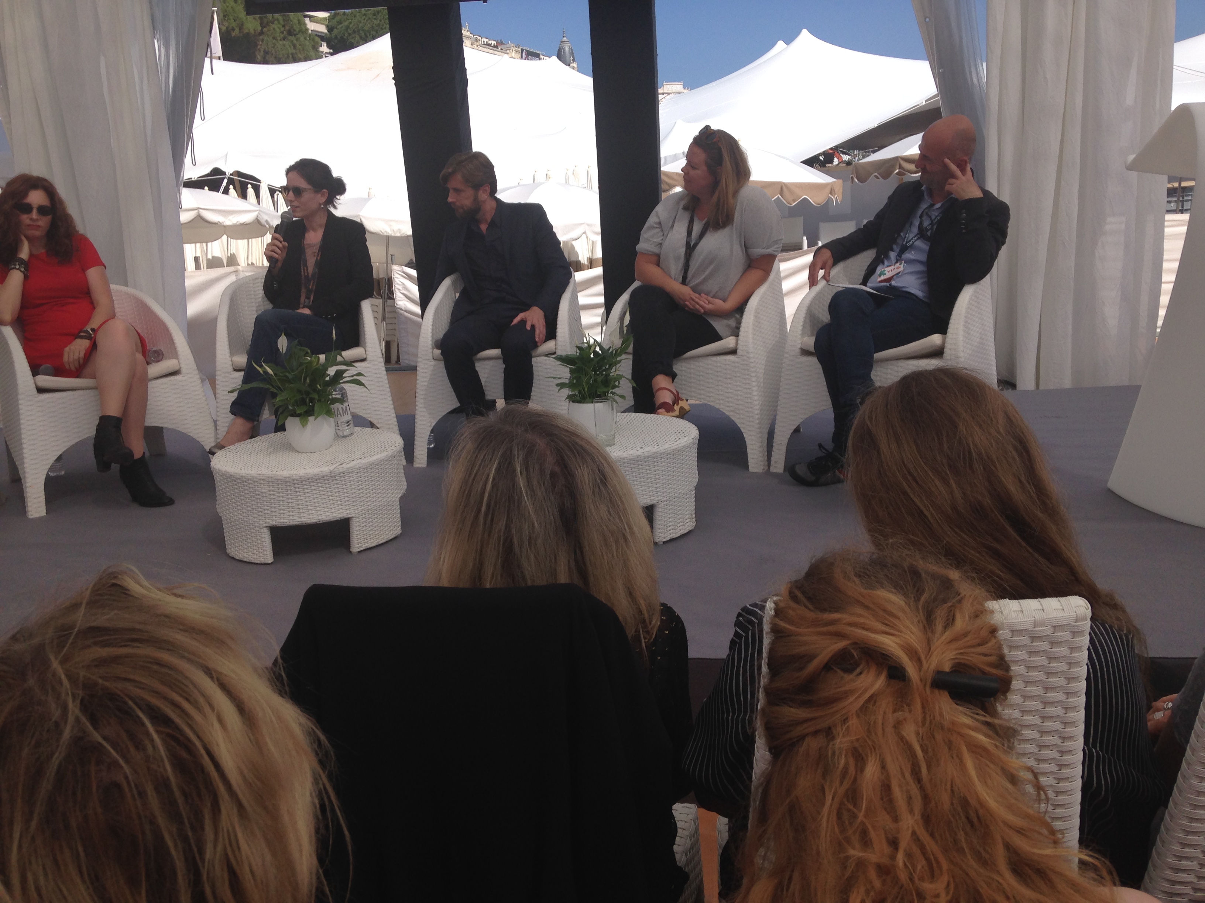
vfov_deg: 42.9
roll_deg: +3.3
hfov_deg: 55.4
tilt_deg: -16.9
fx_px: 1149
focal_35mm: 33
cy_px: 452
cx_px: 602
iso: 50
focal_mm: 4.12
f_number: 2.4
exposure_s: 1/1869
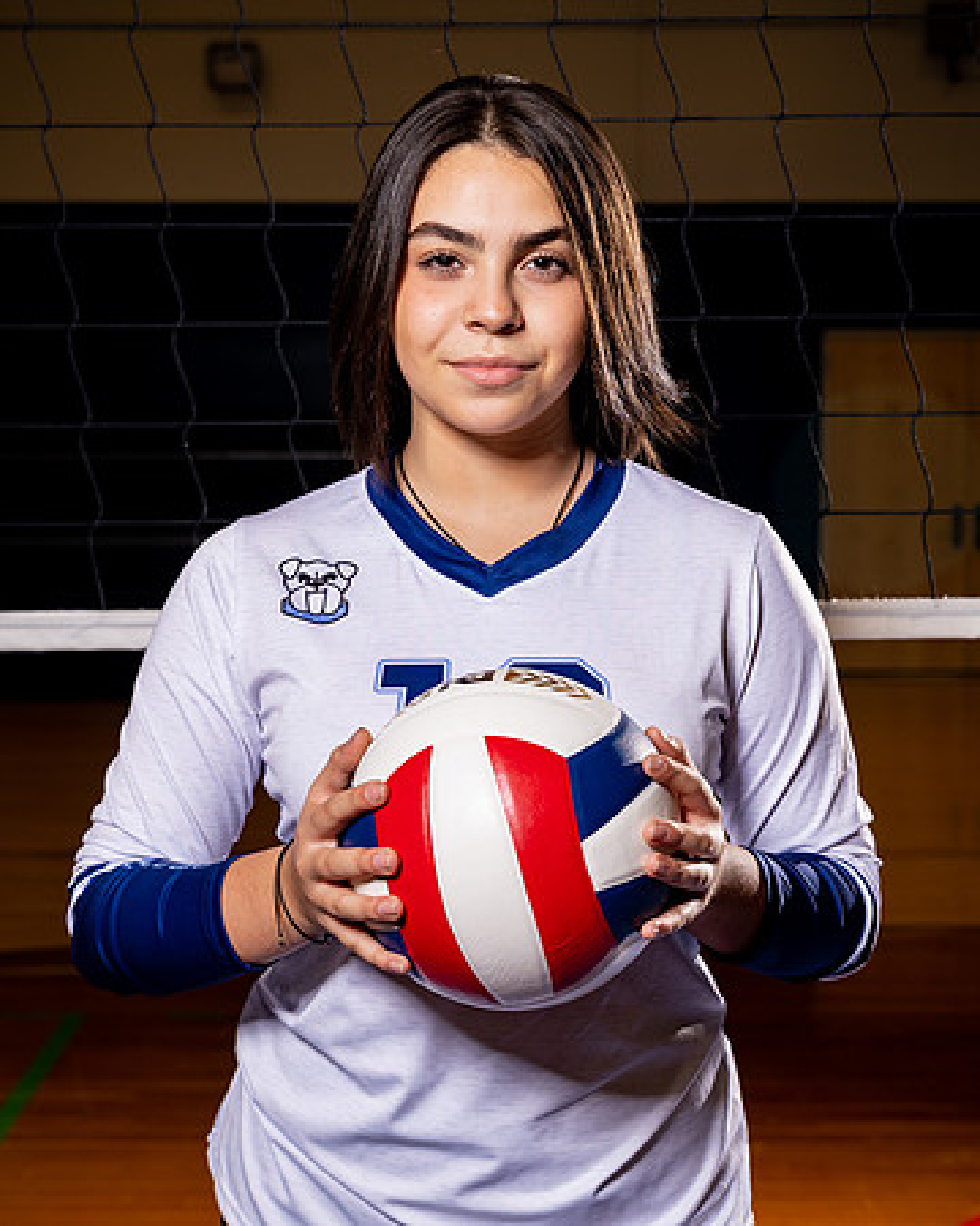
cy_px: 613
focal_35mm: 79
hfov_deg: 19.4
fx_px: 2864
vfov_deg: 24.1
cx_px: 490
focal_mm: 56
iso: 250
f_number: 5.6
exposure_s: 1/125
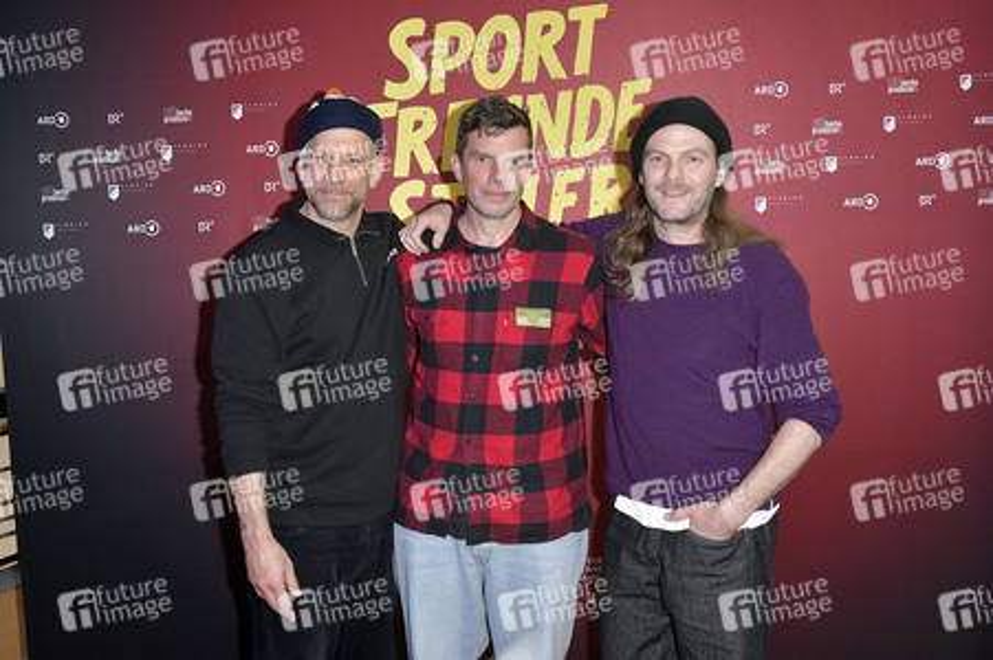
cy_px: 330
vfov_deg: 41.1
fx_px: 882
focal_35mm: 32
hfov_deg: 58.8
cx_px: 496
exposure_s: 1/200
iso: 2000
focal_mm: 32
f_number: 5.6
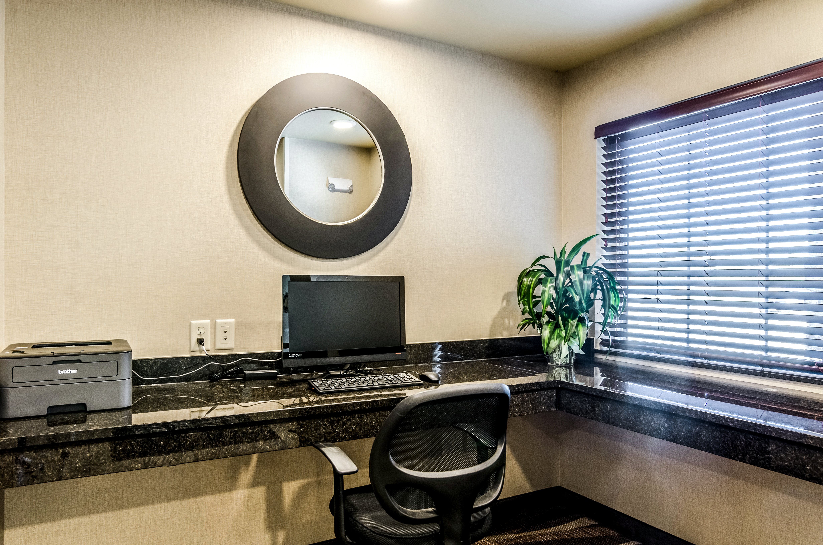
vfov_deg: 52.9
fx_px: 548
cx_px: 412
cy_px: 272
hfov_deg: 73.9
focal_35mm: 24
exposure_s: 1/25
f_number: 8
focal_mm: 16
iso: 320
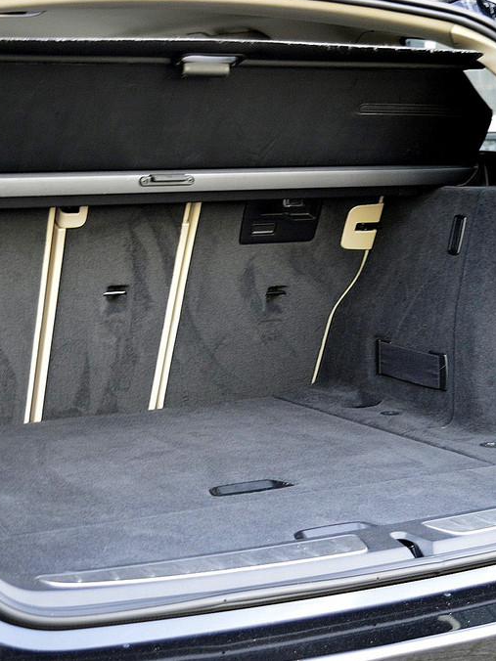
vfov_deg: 28.7
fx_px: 1294
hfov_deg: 21.7
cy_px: 328
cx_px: 250
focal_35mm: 68
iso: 800
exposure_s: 1/60
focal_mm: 31
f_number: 4.2
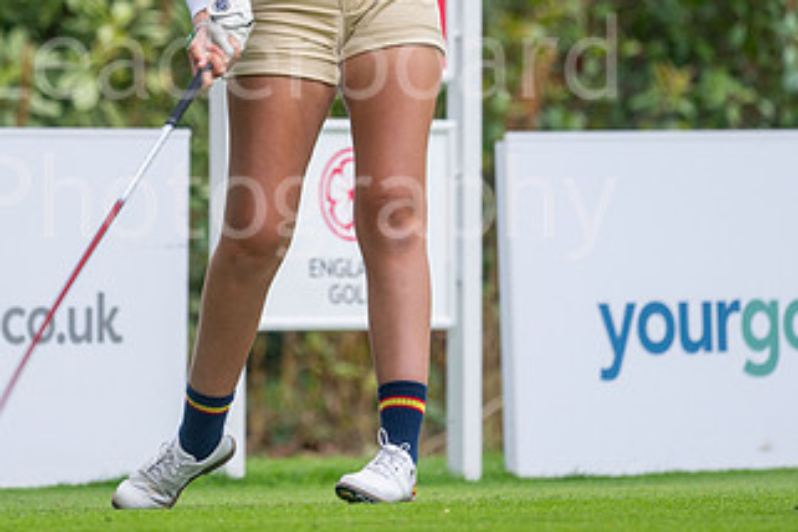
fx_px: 12013
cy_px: 81
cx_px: 301
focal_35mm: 542
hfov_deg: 3.8
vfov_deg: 2.5
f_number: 4
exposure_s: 1/1000
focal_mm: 300
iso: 500
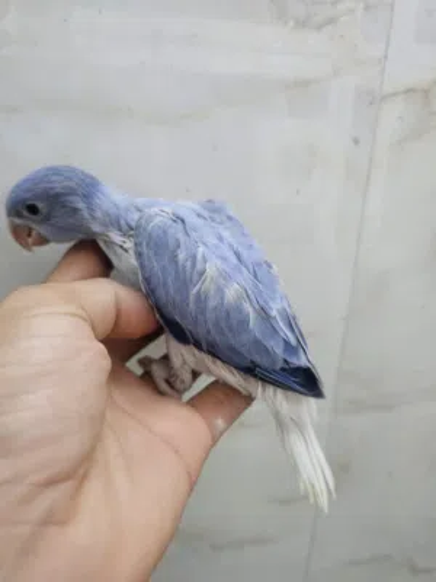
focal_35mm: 23
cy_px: 291
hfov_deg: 58.9
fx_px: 386
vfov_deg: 73.9
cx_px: 218
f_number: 1.7
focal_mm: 6.3
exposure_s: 1/100
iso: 400
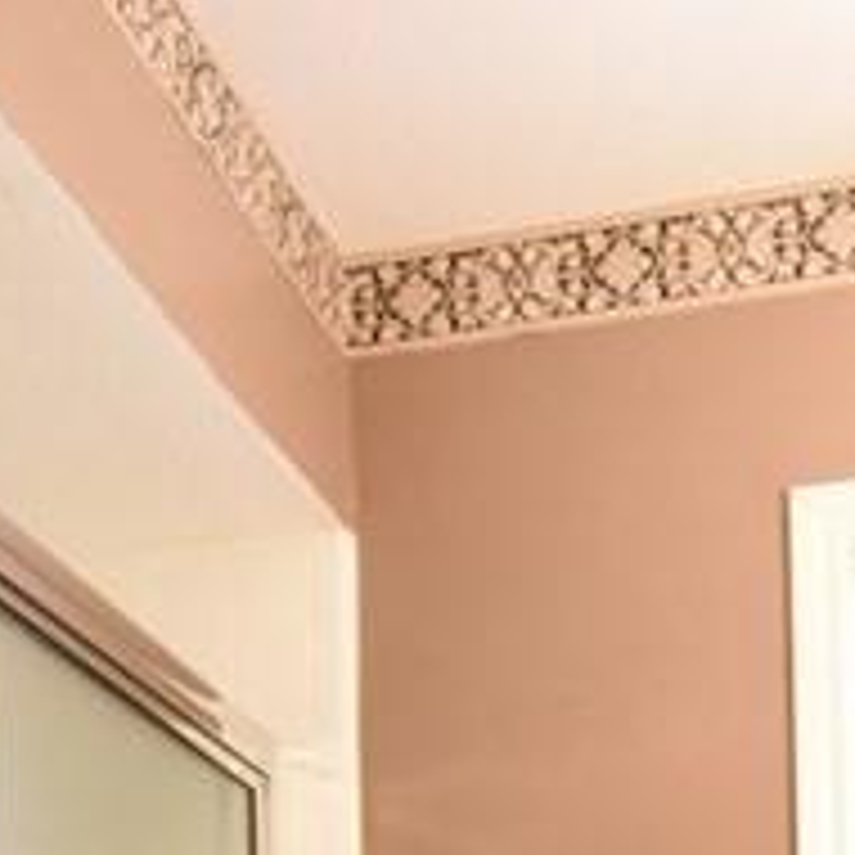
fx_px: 1900
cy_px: 1357
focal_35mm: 68
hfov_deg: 25.3
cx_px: 495
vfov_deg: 20.7
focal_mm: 14
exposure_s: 1/50
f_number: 2.8
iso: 1000
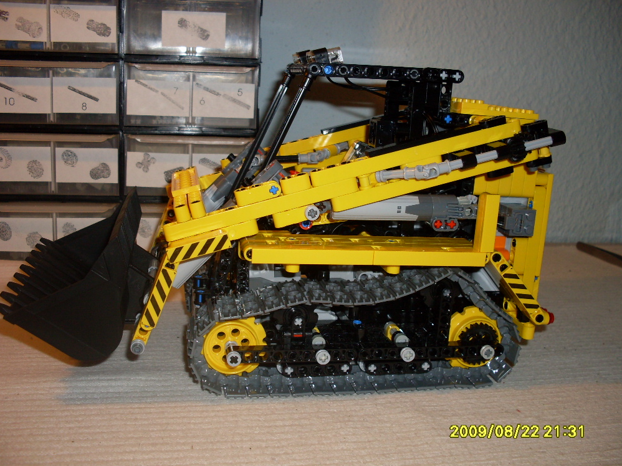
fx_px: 701
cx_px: 310
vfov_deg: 36.8
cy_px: 239
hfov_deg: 47.9
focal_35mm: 39
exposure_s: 1/45
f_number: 2.8
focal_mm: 6.3
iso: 100
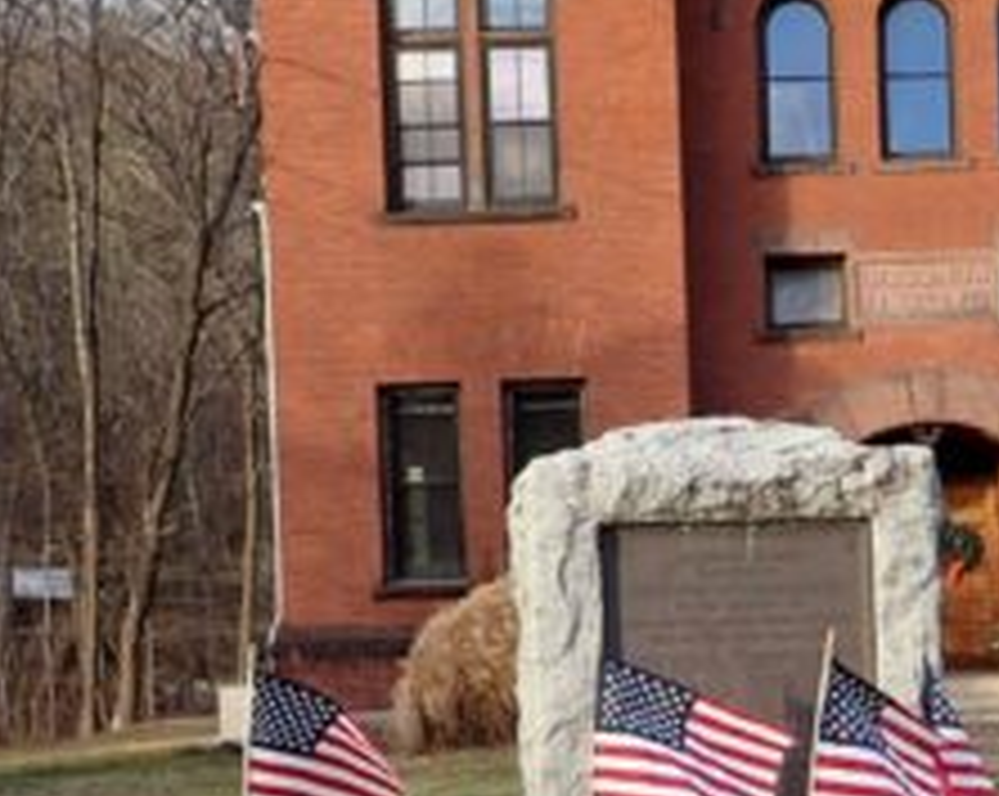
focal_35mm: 66
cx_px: 801
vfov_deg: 22.6
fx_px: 1949
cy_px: 684
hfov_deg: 28.1
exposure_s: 1/200
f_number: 2.8
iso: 100
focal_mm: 4.5
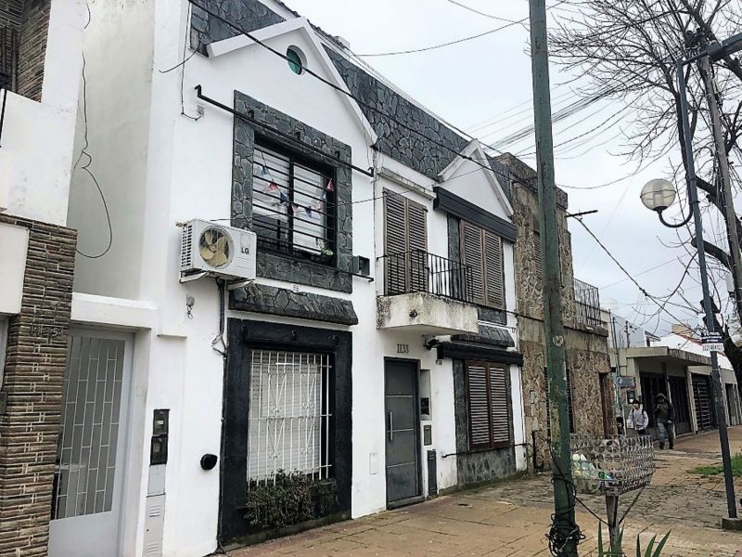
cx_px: 371
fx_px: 600
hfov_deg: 63.4
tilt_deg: +11.7
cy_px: 278
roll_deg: +0.8
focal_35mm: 28
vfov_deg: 49.7
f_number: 1.8
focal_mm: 4
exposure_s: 1/771
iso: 20
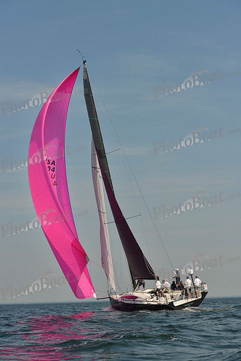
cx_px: 120
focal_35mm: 70
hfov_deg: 19.5
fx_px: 702
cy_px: 180
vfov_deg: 28.8
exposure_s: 1/1250
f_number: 8
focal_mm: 70
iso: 200
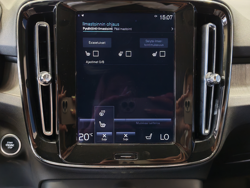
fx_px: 246
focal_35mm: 34
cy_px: 107
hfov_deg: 53.9
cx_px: 128
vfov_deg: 41.7
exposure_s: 1/50
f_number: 1.9
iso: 1250
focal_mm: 6.12
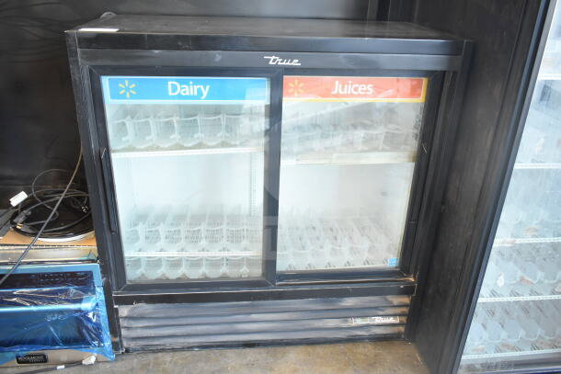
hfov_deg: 61.9
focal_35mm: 30
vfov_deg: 43.6
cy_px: 187
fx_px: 468
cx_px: 280
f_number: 3.8
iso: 1600
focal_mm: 20
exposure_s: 1/60
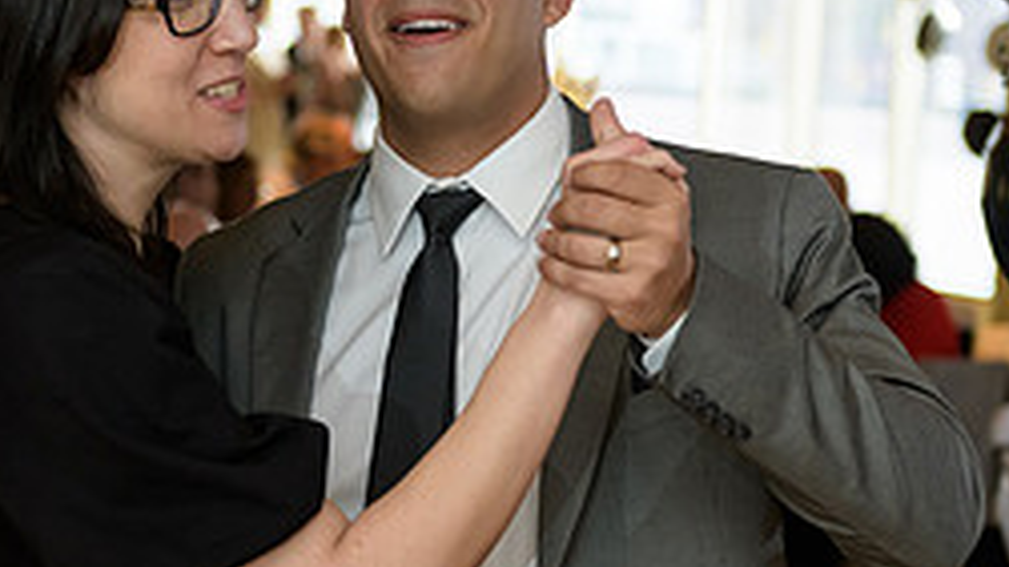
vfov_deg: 9.6
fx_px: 3370
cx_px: 446
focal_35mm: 126
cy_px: 215
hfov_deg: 17.0
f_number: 2.8
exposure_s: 1/125
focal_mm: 52
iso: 1000
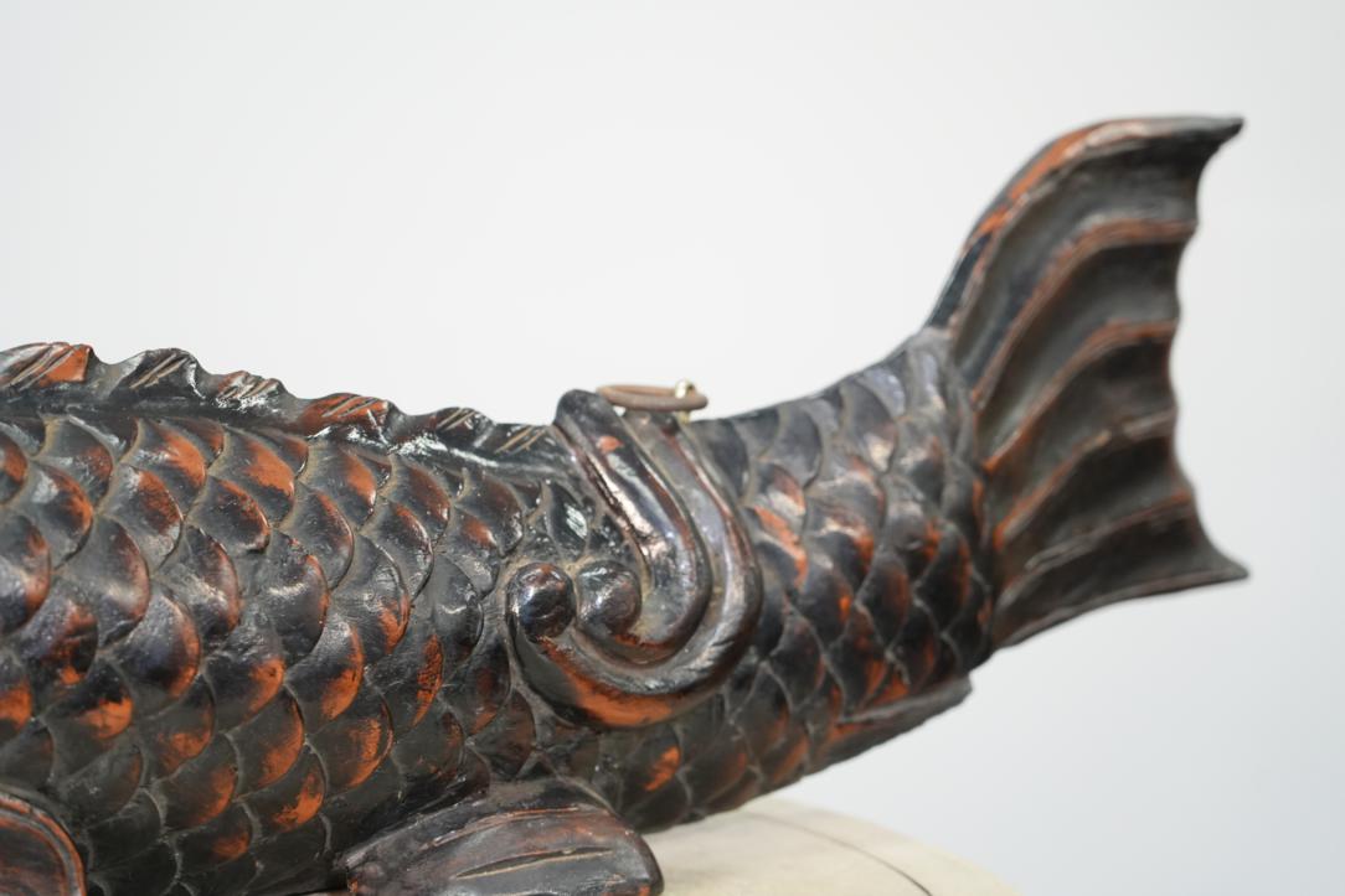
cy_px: 448
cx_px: 672
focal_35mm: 105
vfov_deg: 13.0
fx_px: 3923
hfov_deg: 19.5
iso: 2500
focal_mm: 105
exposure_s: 1/125
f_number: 4
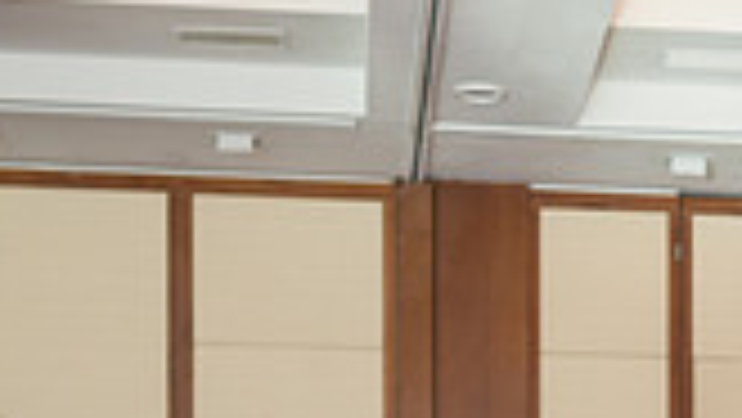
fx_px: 2795
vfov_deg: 8.2
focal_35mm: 142
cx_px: 823
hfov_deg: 14.7
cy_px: 811
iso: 400
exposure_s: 1/400
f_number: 3.2
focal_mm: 35
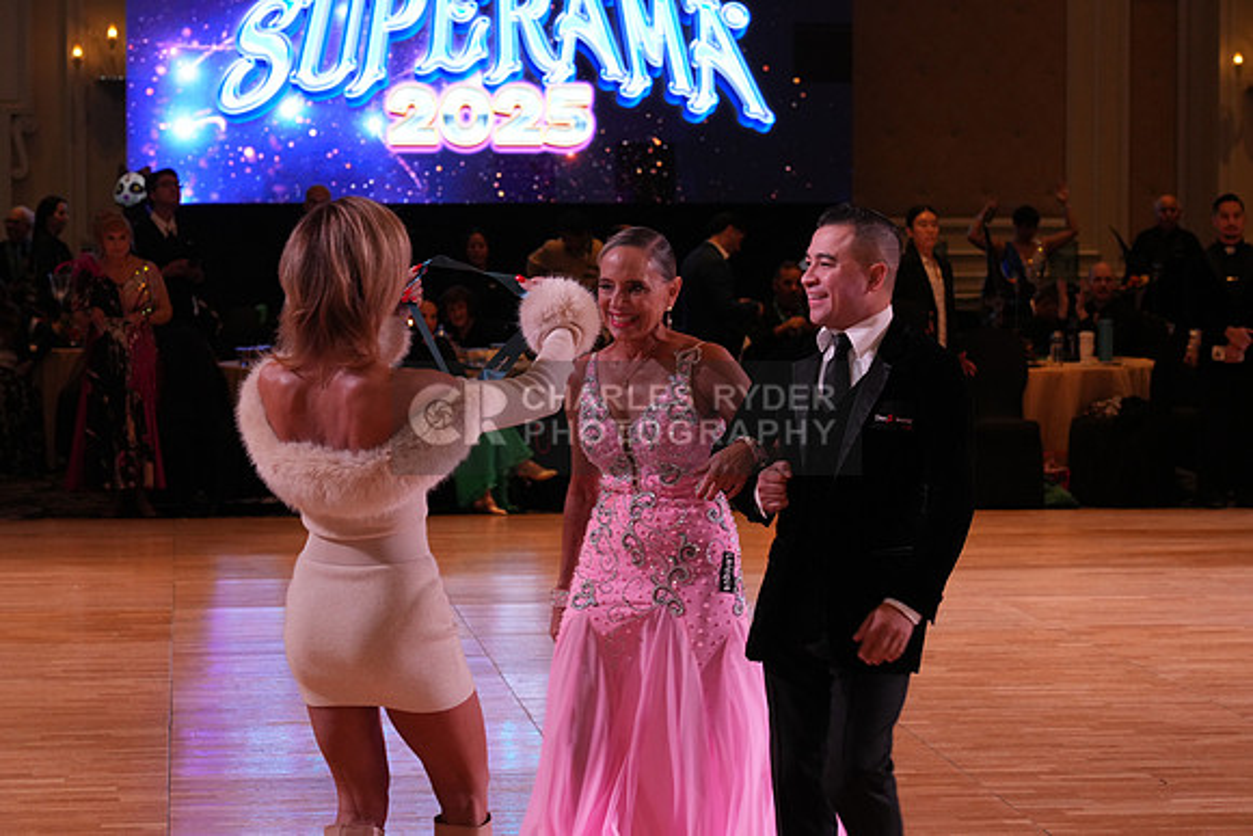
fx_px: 3655
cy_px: 418
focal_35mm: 105
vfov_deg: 13.0
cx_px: 626
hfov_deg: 19.5
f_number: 7.1
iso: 2000
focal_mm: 105
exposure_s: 1/160
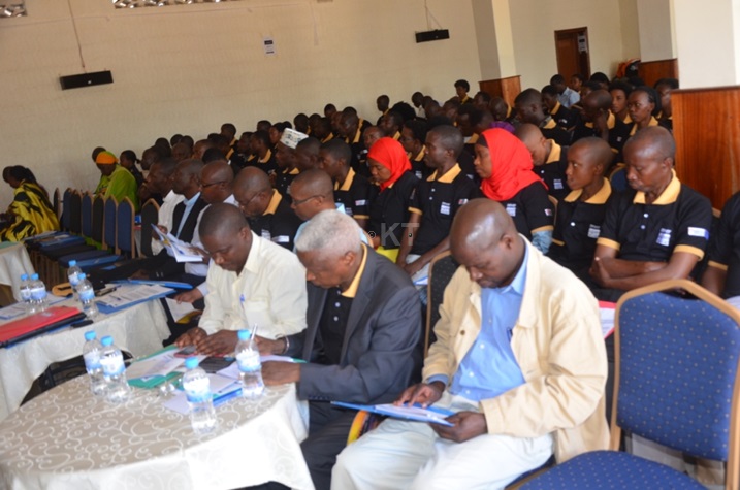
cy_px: 245
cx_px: 370
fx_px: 739
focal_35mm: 36
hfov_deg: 53.2
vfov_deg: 36.7
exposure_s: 1/60
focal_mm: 24
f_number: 3.8
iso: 640
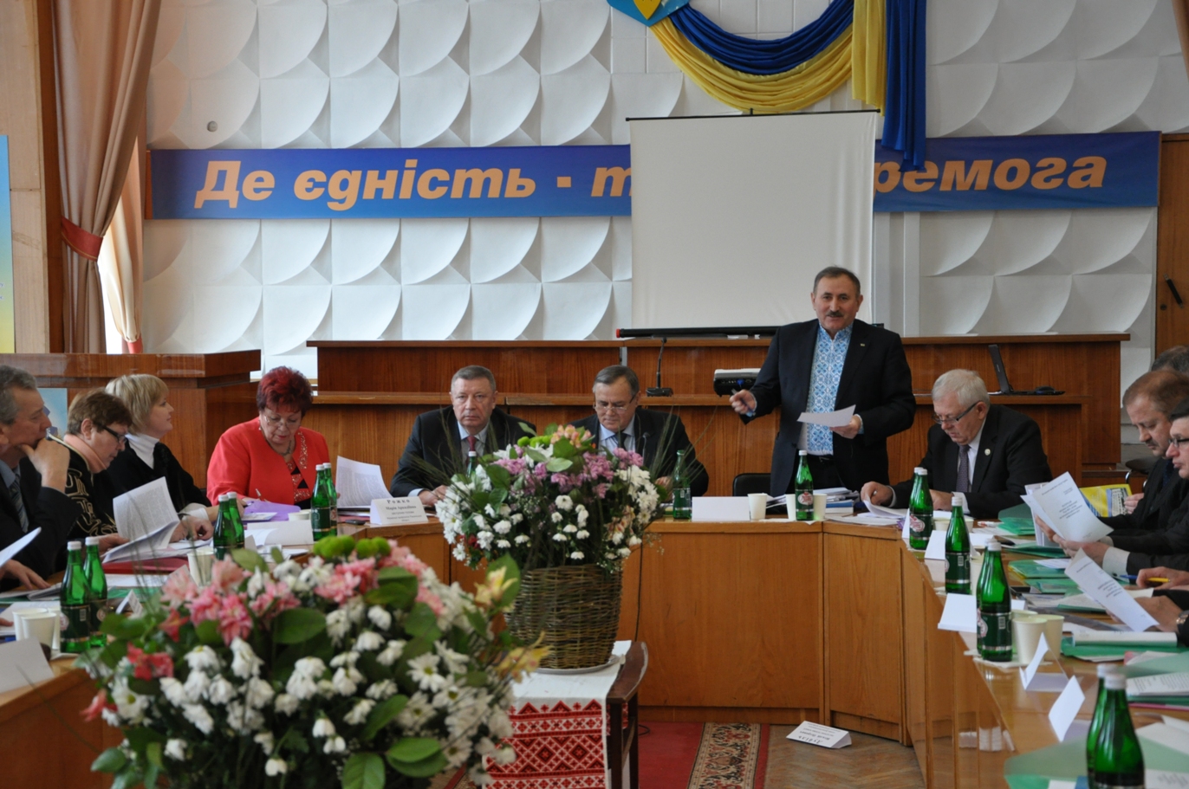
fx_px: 1979
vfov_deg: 22.6
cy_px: 394
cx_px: 594
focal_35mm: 60
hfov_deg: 33.4
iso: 1000
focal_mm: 40
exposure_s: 1/50
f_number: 4.5
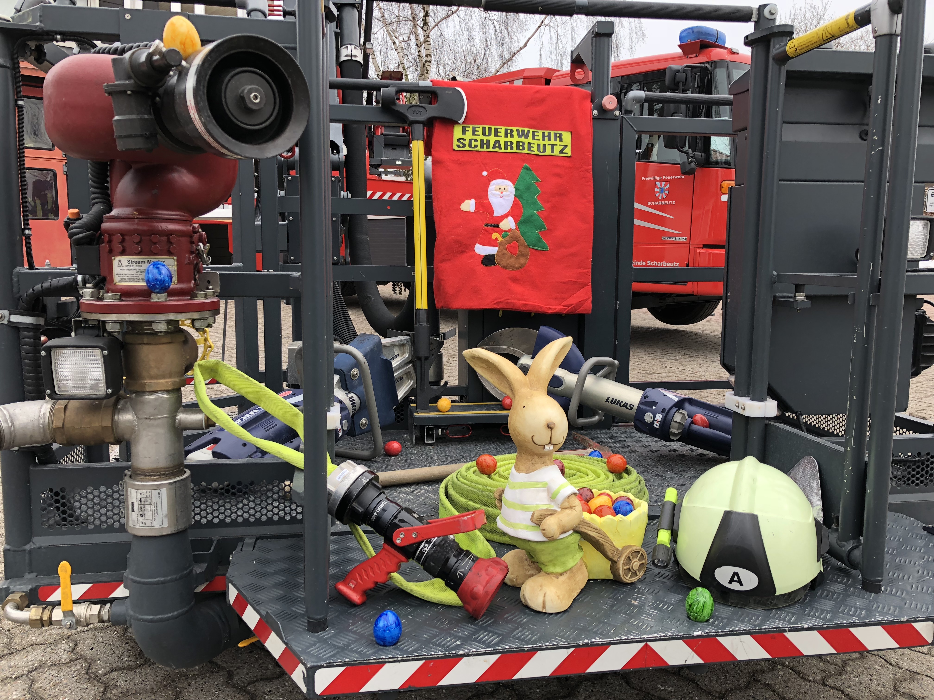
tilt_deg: -8.5
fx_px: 755
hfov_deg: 63.4
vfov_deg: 49.7
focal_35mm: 28
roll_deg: +0.2
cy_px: 350
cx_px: 467
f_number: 1.8
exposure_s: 1/298
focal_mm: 3.99
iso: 20
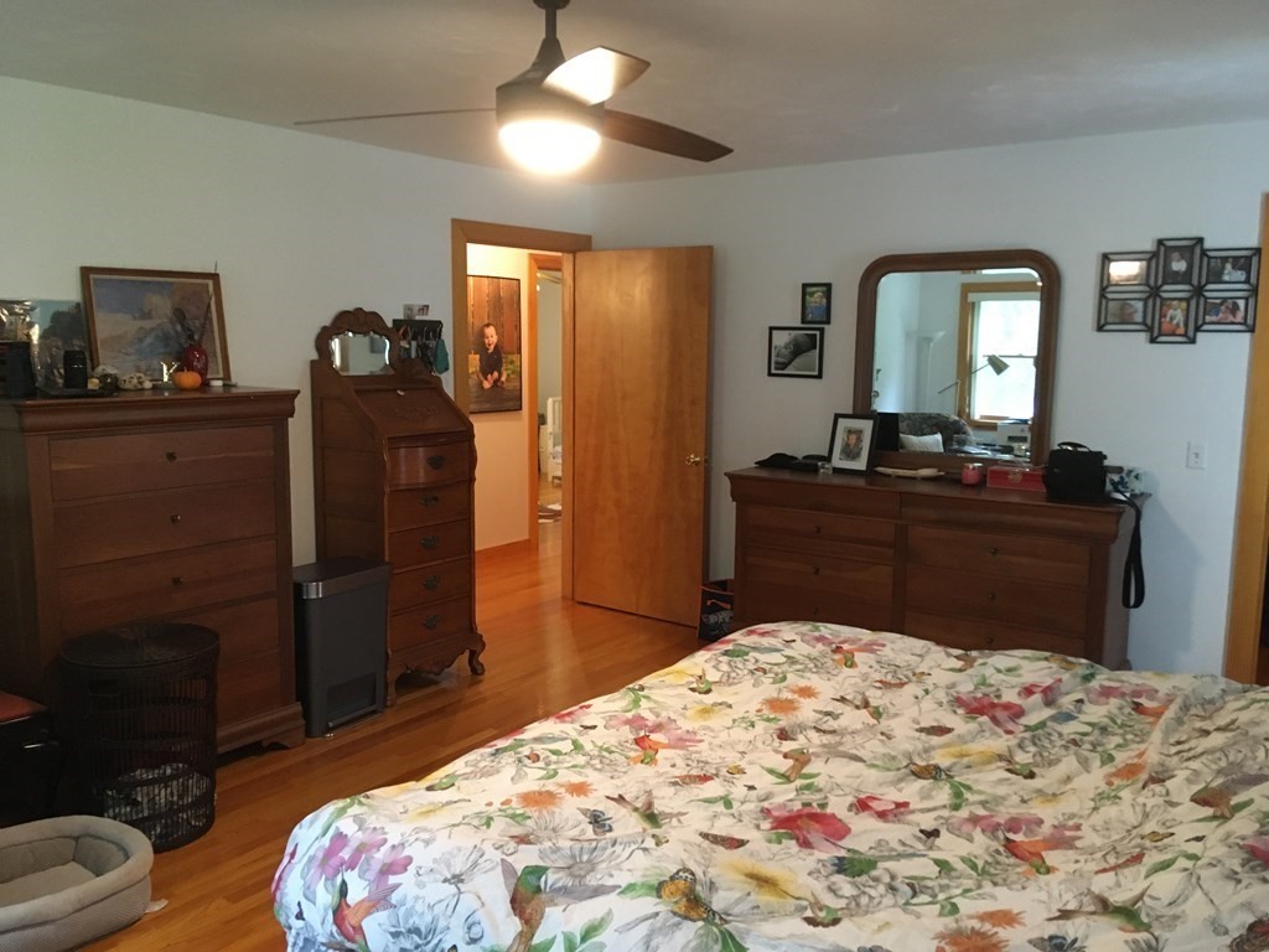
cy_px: 476
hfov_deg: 61.7
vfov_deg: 48.2
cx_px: 634
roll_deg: +0.5
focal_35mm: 29
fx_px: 1063
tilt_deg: -7.3
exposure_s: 1/30
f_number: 2.2
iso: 250
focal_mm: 4.15
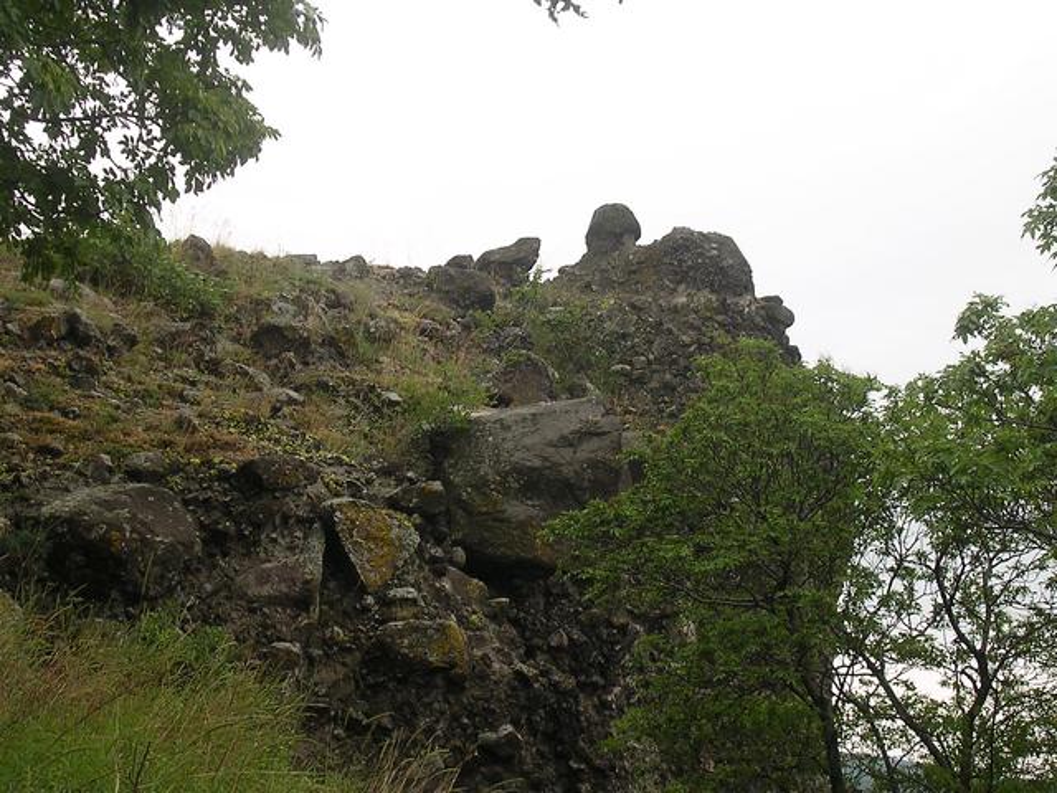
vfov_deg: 20.4
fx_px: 2199
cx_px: 528
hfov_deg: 27.0
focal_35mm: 72
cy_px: 396
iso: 100
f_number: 3.7
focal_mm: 10.9
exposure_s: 1/99.1
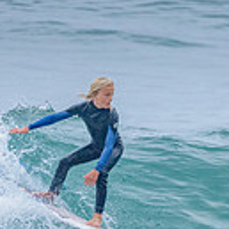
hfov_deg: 0.7
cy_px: 197
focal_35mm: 2351
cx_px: 160
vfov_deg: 0.7
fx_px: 17596
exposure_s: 1/2000
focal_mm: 500
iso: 2200
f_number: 5.6
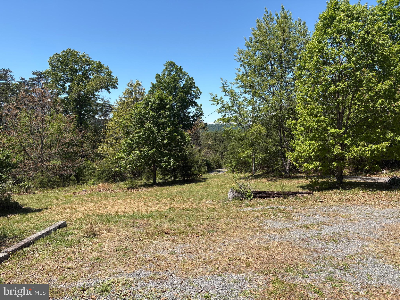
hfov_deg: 67.3
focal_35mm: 26
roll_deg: +1.0
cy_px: 150
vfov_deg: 53.1
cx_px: 200
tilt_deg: -2.8
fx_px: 300
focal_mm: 5.96
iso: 50
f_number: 1.6
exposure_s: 1/2364
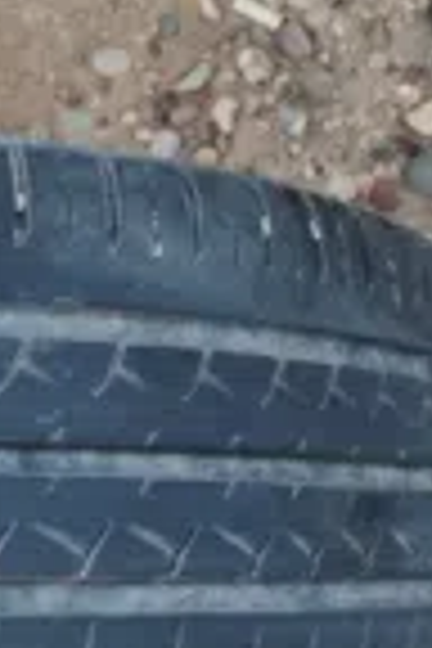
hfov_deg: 15.6
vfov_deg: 23.9
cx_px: -90
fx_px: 1512
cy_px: 490
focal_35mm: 84
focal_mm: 4.75
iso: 1229
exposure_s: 1/33.3
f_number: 1.8
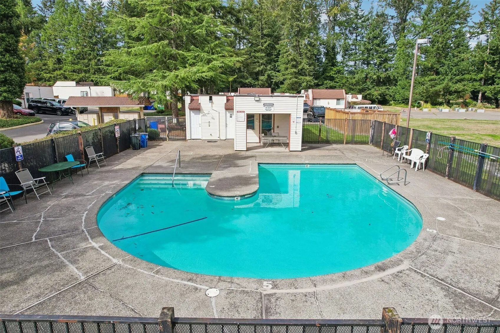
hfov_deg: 78.6
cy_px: 166
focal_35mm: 22
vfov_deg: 57.2
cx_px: 250
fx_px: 306
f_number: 2.8
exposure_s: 1/2000
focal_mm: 8.4
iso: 120
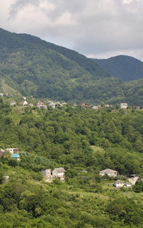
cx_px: -16
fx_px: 649
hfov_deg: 12.4
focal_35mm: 104
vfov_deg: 20.0
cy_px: 120
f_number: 10
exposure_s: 1/250
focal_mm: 42
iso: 160
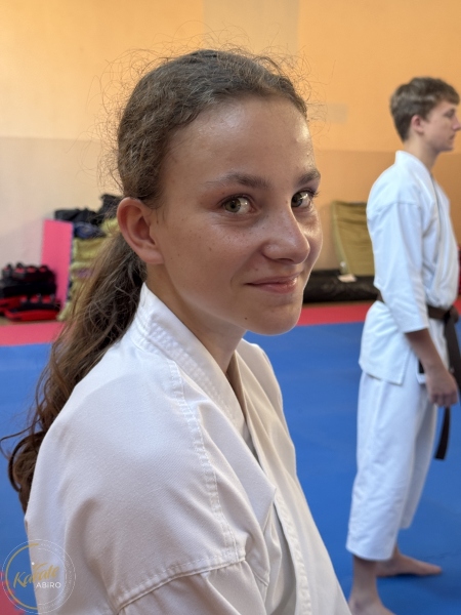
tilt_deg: -8.4
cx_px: 230
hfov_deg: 30.3
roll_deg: -2.1
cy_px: 308
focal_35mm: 48
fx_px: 852
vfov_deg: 39.7
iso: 160
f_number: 1.78
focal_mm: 6.76
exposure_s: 1/60
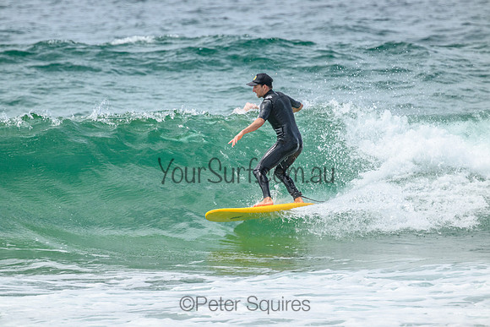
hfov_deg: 2.6
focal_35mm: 800
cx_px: 245
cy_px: 164
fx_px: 10891
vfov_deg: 1.7
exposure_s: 1/2000
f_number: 11
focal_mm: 800
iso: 1400
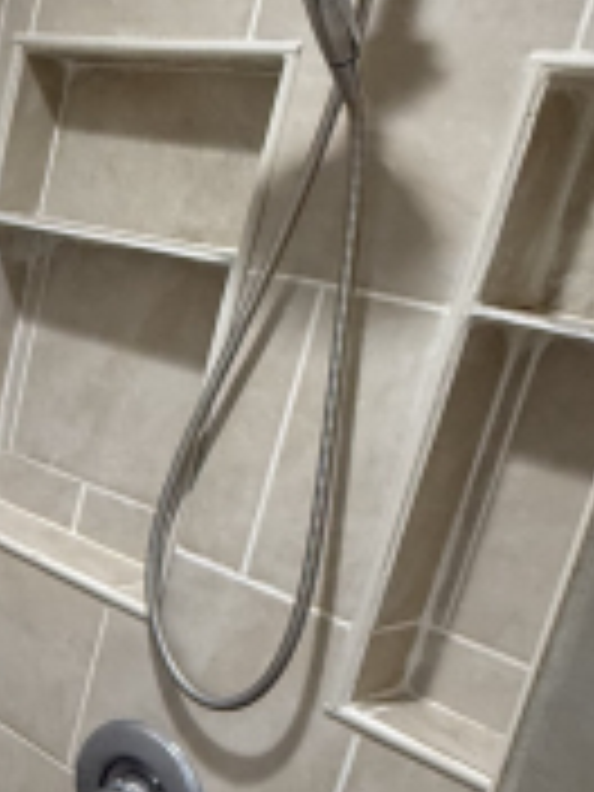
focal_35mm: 53
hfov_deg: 23.3
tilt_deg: -14.5
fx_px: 1213
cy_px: 470
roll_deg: -9.0
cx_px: -238
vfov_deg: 36.1
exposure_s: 1/120
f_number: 2.2
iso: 250
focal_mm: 2.22
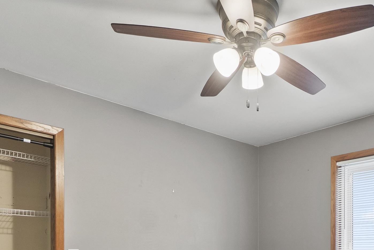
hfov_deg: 53.9
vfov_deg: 36.2
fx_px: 343
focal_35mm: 33
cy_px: 248
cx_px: 291
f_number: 5.6
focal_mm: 10
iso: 640
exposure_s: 1/4
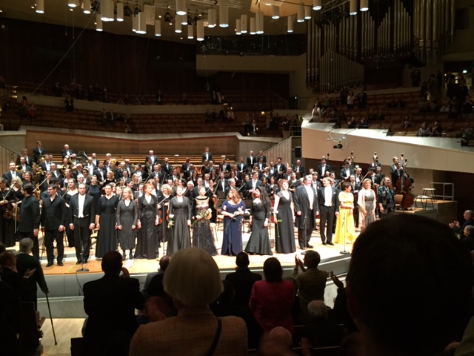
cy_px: 178
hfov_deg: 61.7
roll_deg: -0.4
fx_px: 397
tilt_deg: -2.4
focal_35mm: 29
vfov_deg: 48.2
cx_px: 237
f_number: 2.2
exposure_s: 1/24
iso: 250
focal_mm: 4.15
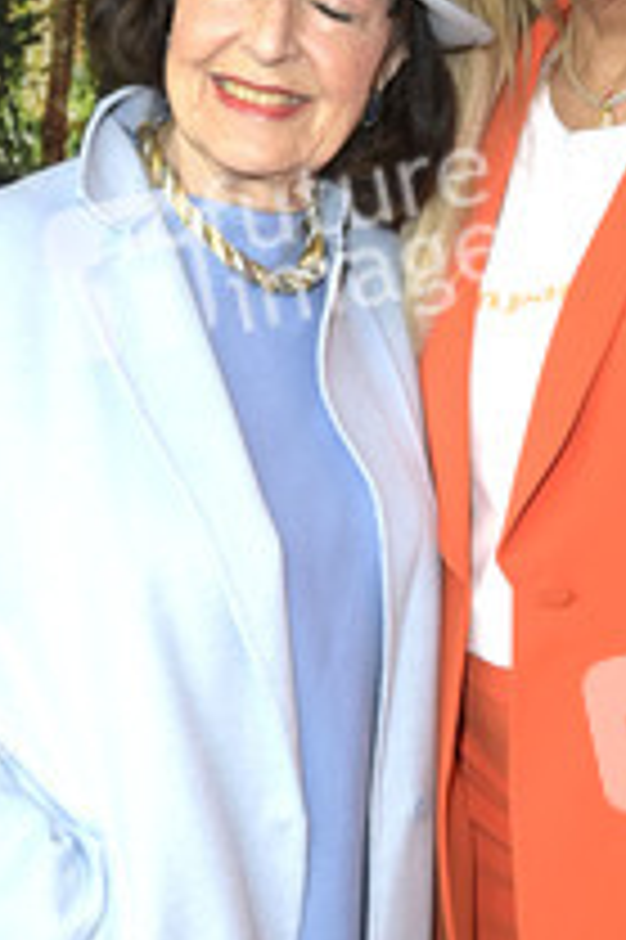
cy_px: 481
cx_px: 405
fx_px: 1698
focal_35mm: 65
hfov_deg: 20.8
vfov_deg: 31.0
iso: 800
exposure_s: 1/160
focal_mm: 34
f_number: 5.6
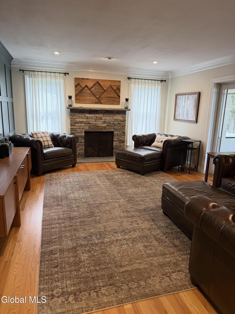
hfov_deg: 56.8
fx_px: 217
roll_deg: -1.9
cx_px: 118
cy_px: 157
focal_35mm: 24
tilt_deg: -12.9
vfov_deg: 71.6
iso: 320
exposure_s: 1/120
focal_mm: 6.76
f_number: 1.78
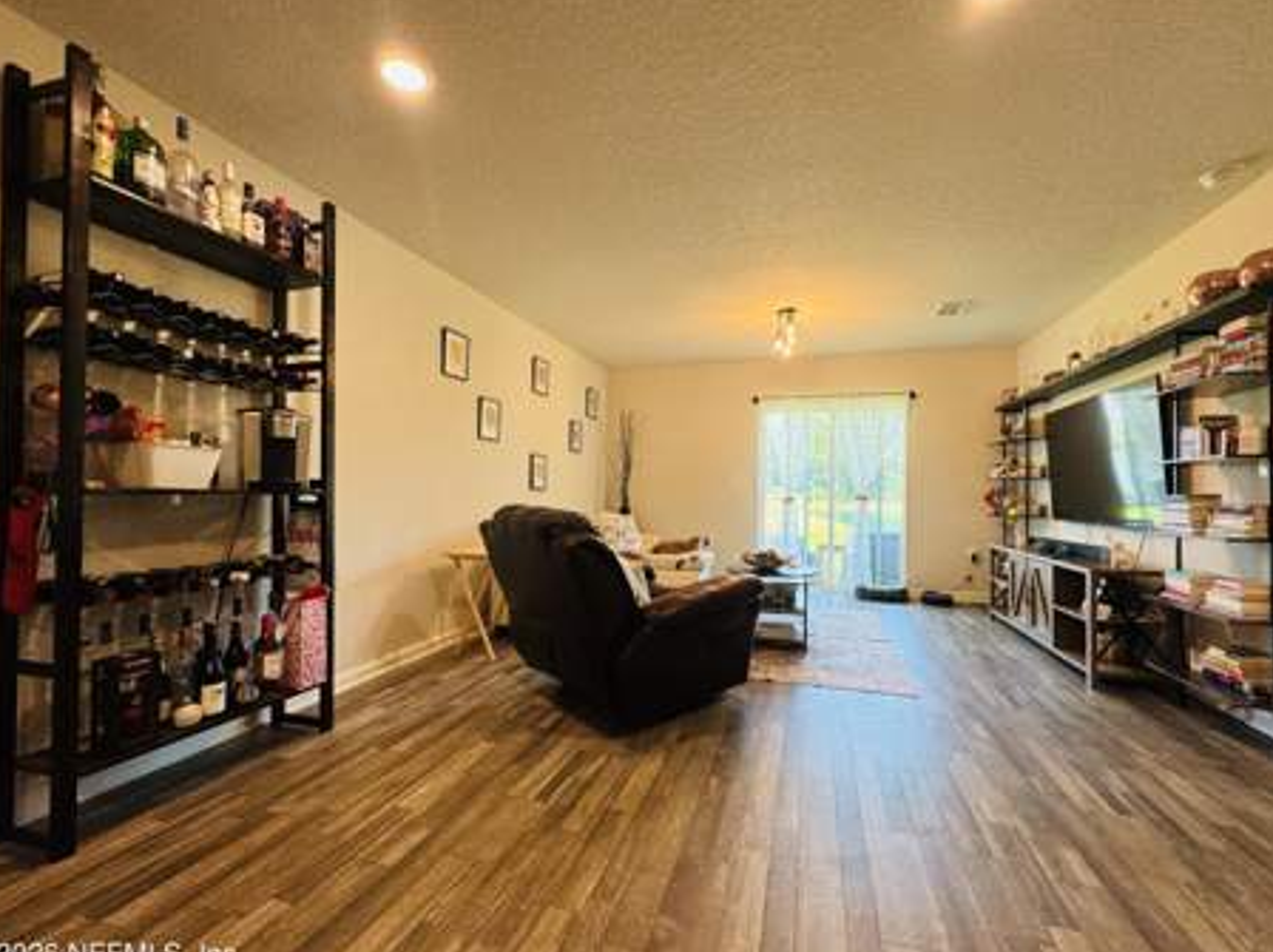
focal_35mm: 15
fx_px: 551
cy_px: 487
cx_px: 654
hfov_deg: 98.2
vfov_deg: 81.6
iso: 200
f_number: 2.2
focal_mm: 2.22
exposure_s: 1/120
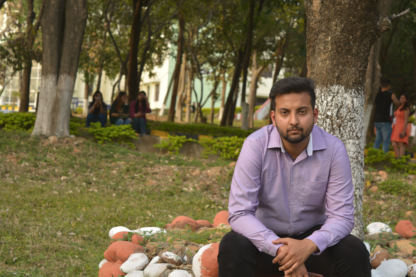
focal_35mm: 82
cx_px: 208
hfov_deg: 24.6
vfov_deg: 16.6
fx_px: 953
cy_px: 138
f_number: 5.6
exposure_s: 1/60
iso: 100
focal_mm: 55
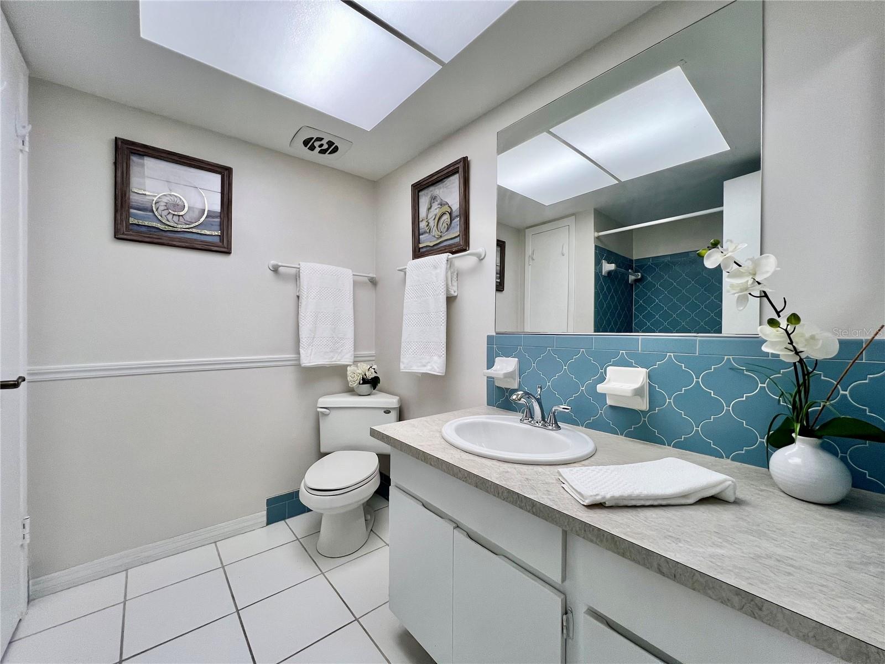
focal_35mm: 13
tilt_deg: -0.1
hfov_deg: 106.2
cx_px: 442
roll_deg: -0.4
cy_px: 332
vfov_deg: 89.9
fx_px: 332
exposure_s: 1/125
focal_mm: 1.57
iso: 100
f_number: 1.8
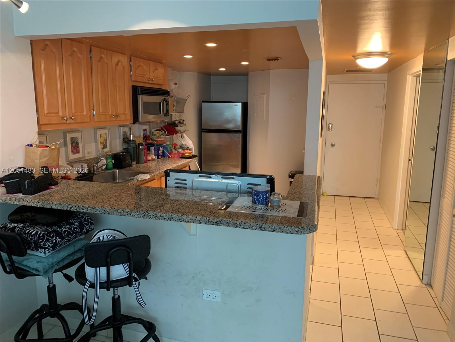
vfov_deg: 53.1
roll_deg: -1.5
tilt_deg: -11.6
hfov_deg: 67.3
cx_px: 228
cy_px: 171
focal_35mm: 26
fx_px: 342
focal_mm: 4.25
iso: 250
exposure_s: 1/60
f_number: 1.8
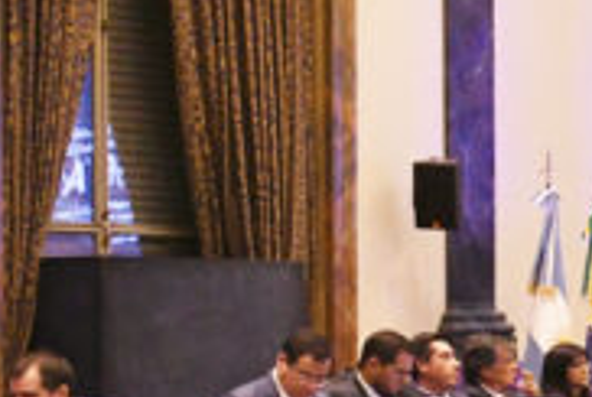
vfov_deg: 10.4
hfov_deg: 13.6
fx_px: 2174
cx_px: 1121
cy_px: 342
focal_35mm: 132
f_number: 5.6
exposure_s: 1/125
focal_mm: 22
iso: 3200
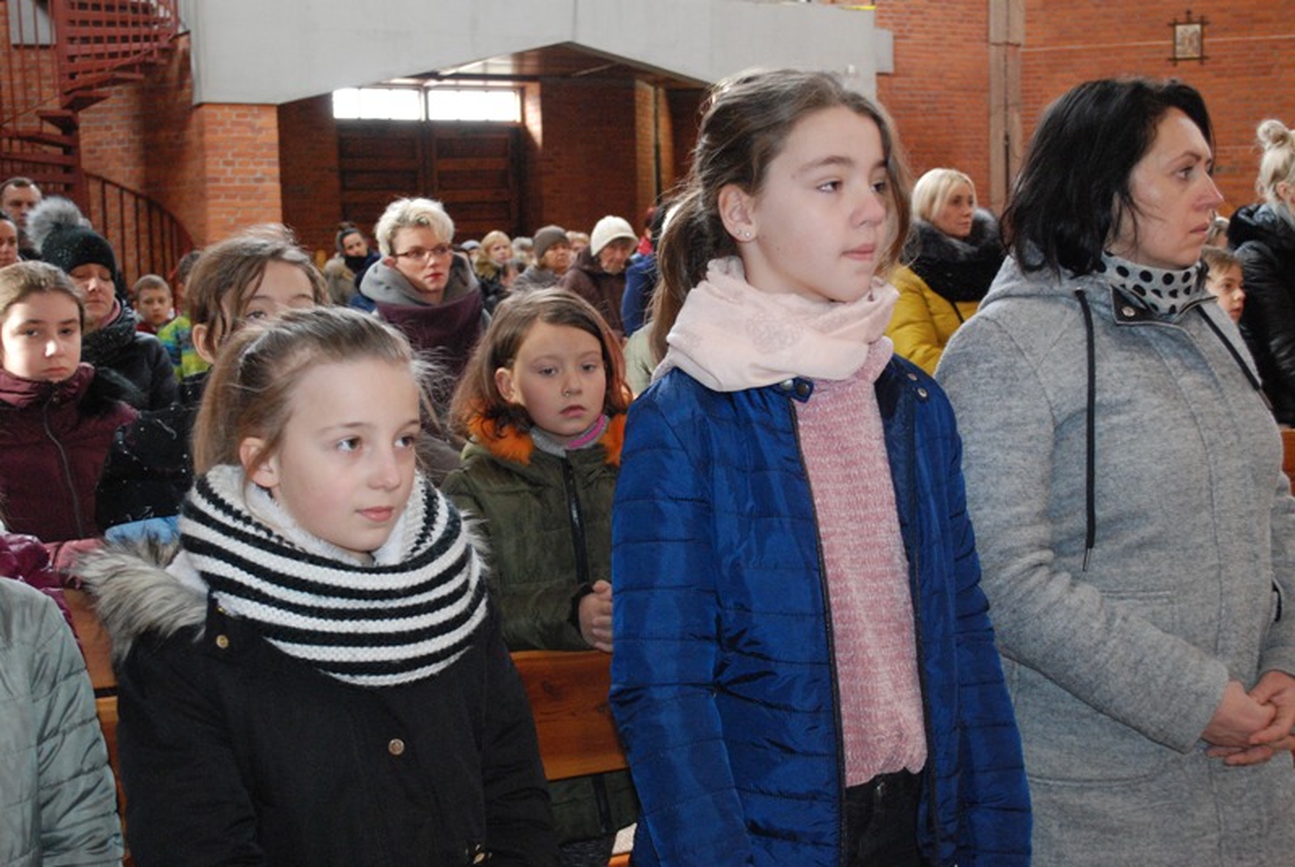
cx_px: 648
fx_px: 1621
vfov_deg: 30.0
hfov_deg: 43.5
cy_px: 434
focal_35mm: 45
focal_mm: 30
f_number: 5.6
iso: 1600
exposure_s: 1/60
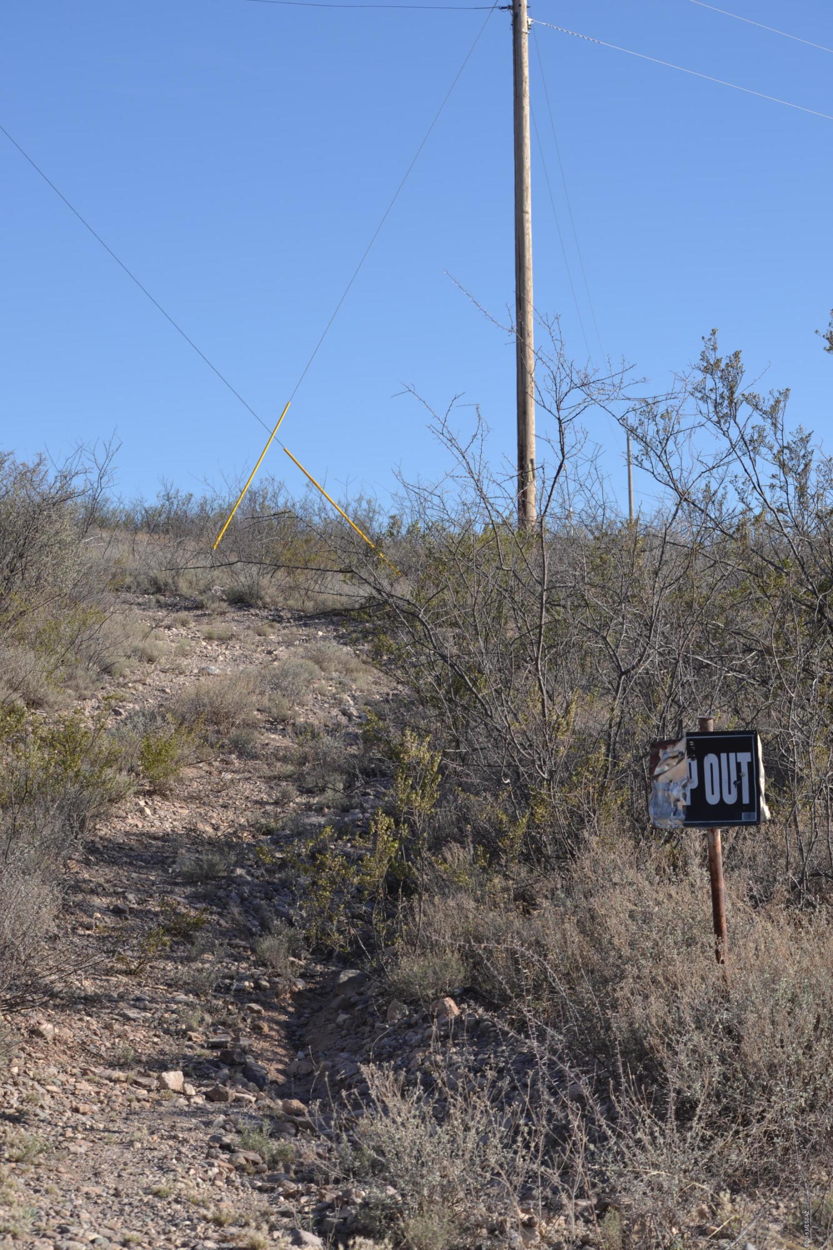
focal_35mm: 82
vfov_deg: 24.6
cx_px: 416
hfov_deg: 16.6
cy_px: 625
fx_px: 2864
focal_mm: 55
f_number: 7.1
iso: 100
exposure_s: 1/200
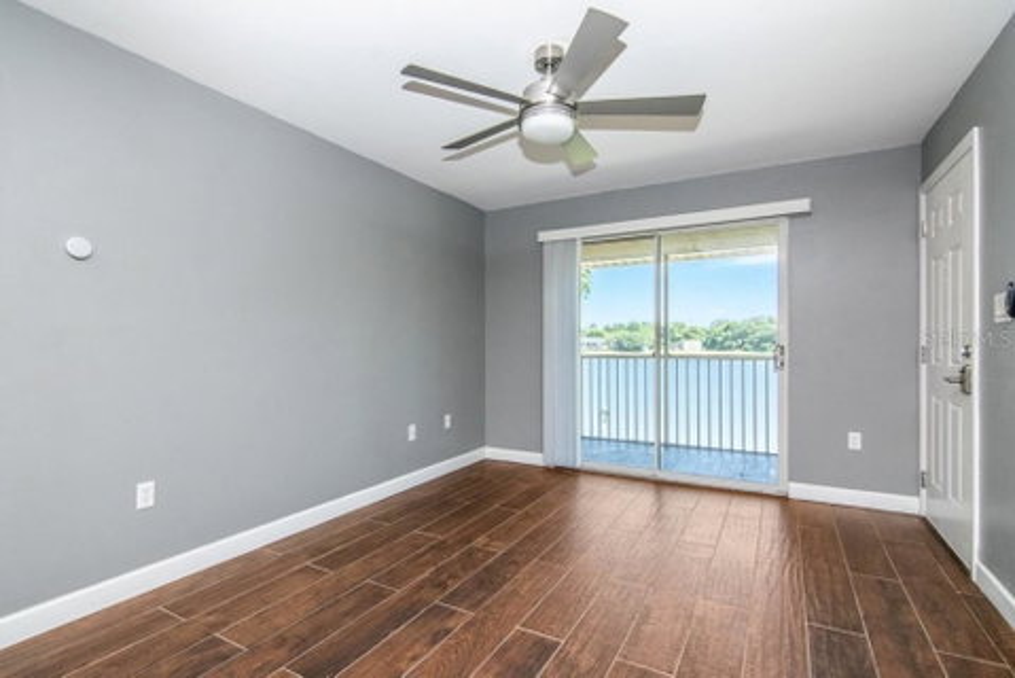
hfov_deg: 92.4
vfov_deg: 69.7
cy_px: 339
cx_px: 508
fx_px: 487
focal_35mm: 17
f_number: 11
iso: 640
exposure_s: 1/200
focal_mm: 11.5
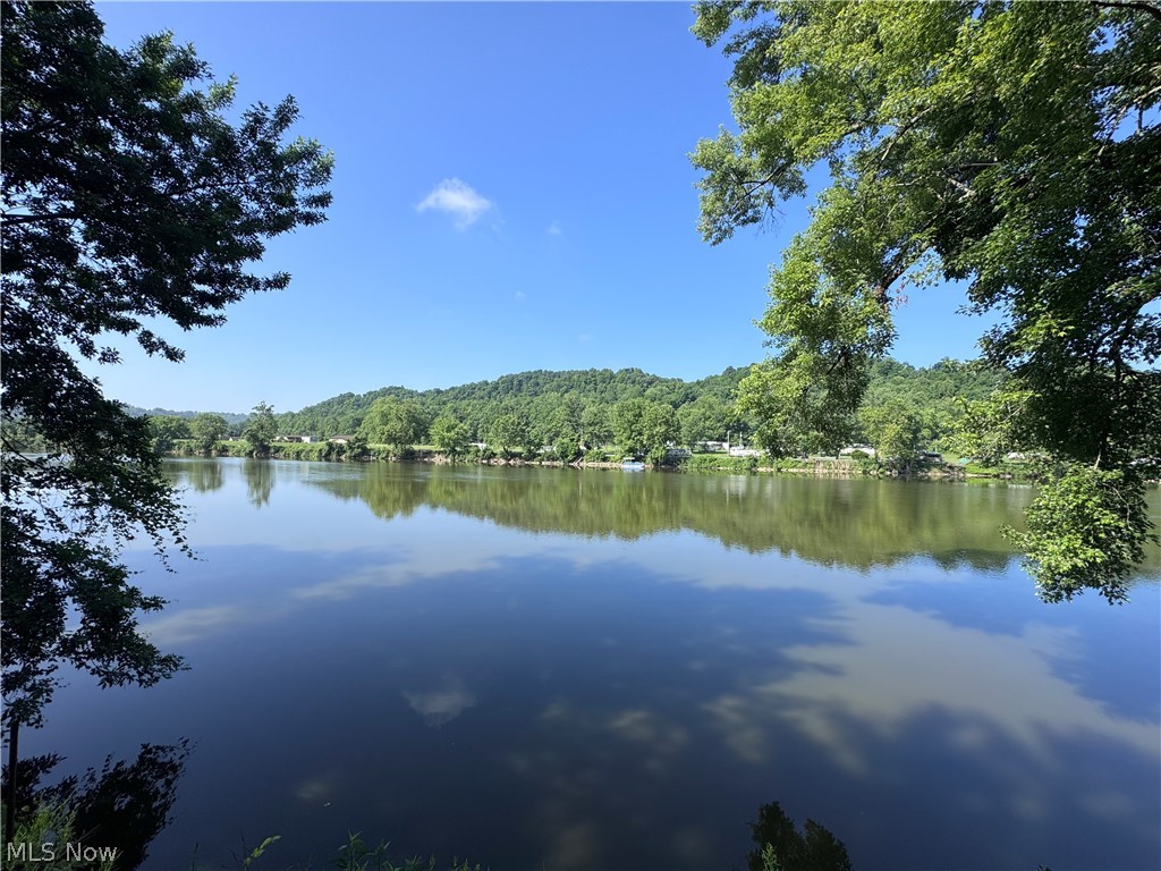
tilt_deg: +3.7
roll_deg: -1.0
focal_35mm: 14
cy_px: 436
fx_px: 470
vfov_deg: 85.7
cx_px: 580
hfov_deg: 102.1
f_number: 2.2
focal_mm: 2.22
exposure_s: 1/1256
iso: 50
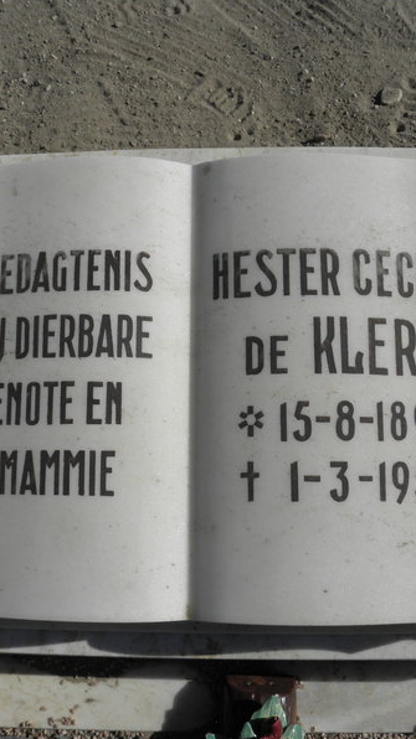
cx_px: 183
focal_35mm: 38
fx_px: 746
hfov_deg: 31.1
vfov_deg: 52.8
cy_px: 371
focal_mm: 4.6
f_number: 5.6
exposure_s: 1/1000
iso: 64
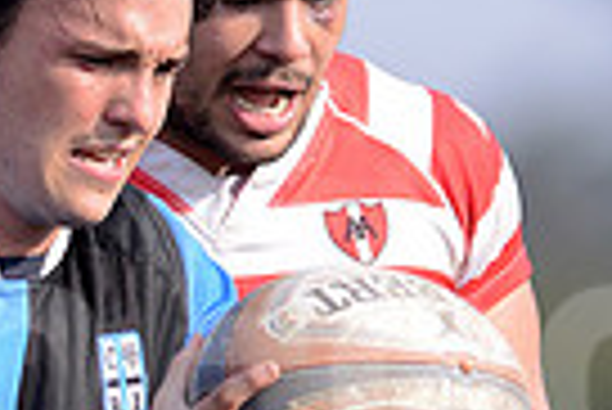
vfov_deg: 0.8
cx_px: -54
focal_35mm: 1795
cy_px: 336
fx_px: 30547
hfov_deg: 1.1
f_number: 4
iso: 560
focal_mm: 420
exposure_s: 1/2000
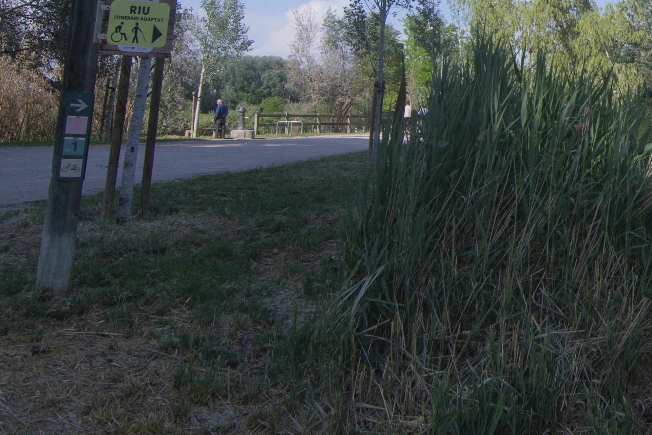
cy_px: 49
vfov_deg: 28.7
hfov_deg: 38.6
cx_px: 650
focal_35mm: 45
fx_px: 818
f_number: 7.1
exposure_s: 1/320
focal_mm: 13
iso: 100
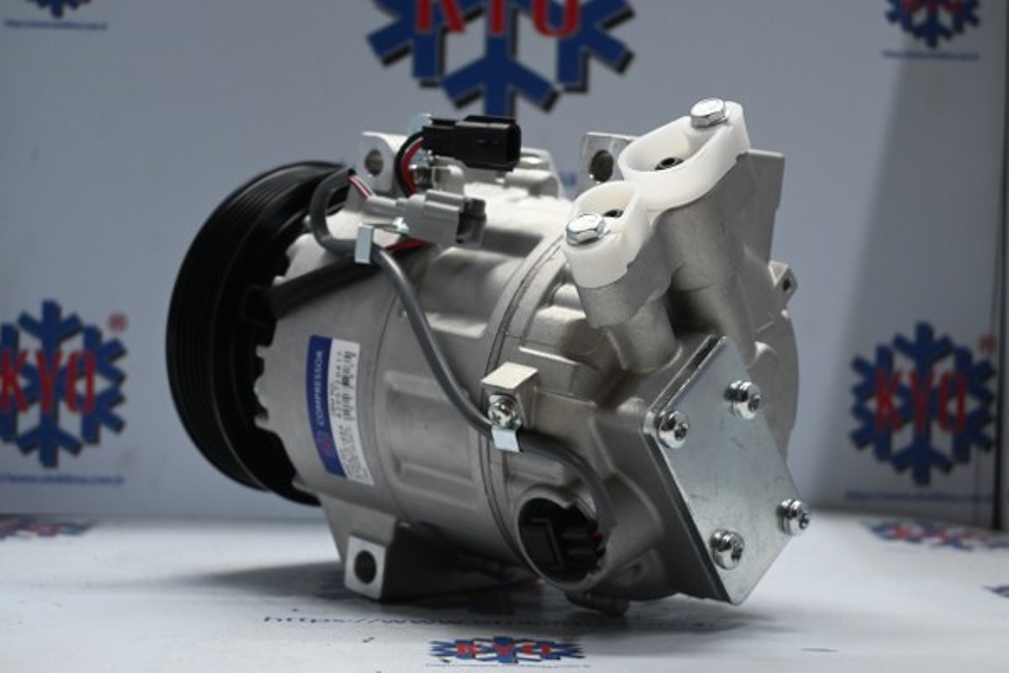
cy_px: 336
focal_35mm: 66
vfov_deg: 20.6
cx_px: 504
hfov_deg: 30.5
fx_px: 1850
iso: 1250
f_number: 6
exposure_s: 1/80
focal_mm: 44
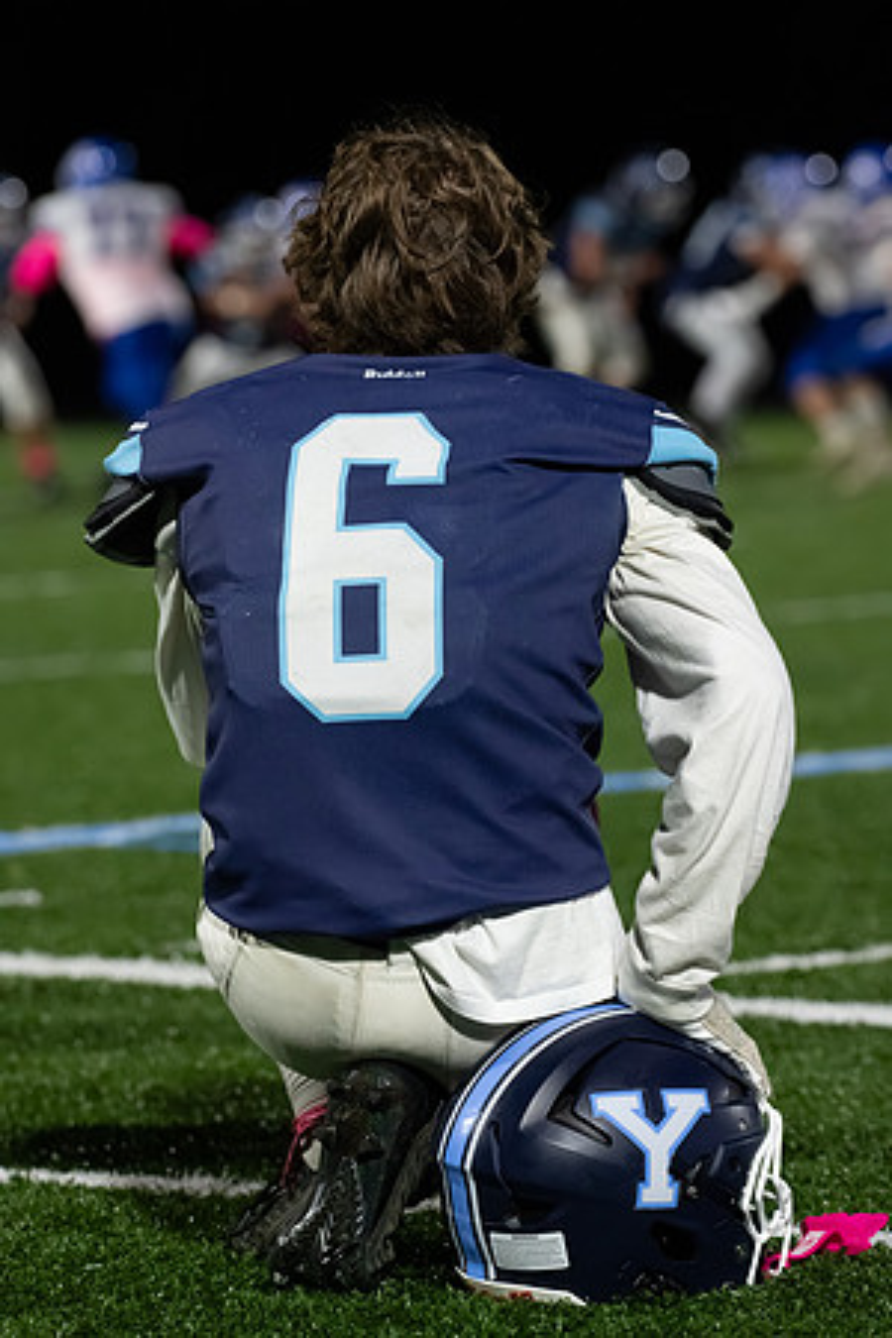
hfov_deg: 6.9
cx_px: 446
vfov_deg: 10.3
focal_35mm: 200
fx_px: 7433
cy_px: 669
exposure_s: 1/1000
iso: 6400
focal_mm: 200
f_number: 5.6
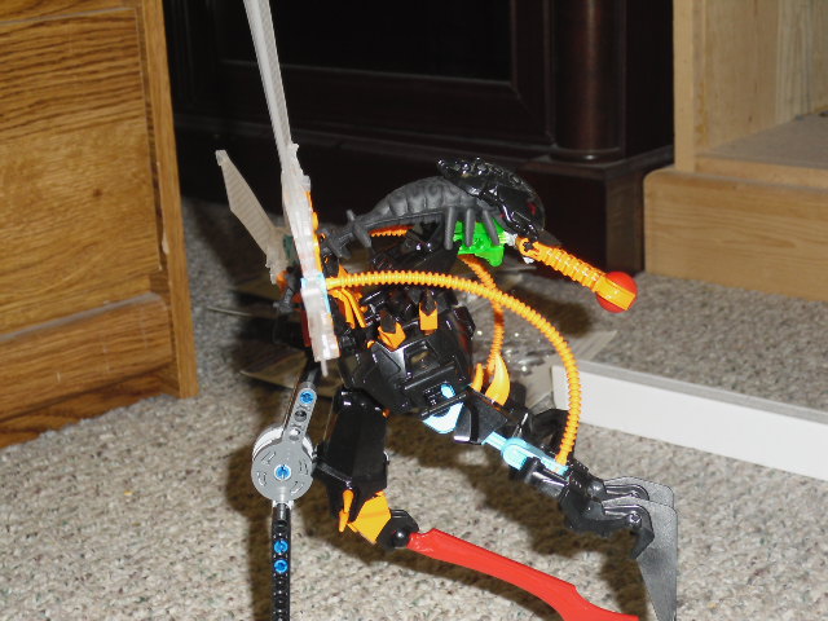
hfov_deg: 30.7
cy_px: 310
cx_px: 414
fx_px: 1507
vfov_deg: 23.3
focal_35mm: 63
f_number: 4.2
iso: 200
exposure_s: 1/60
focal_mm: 11.2
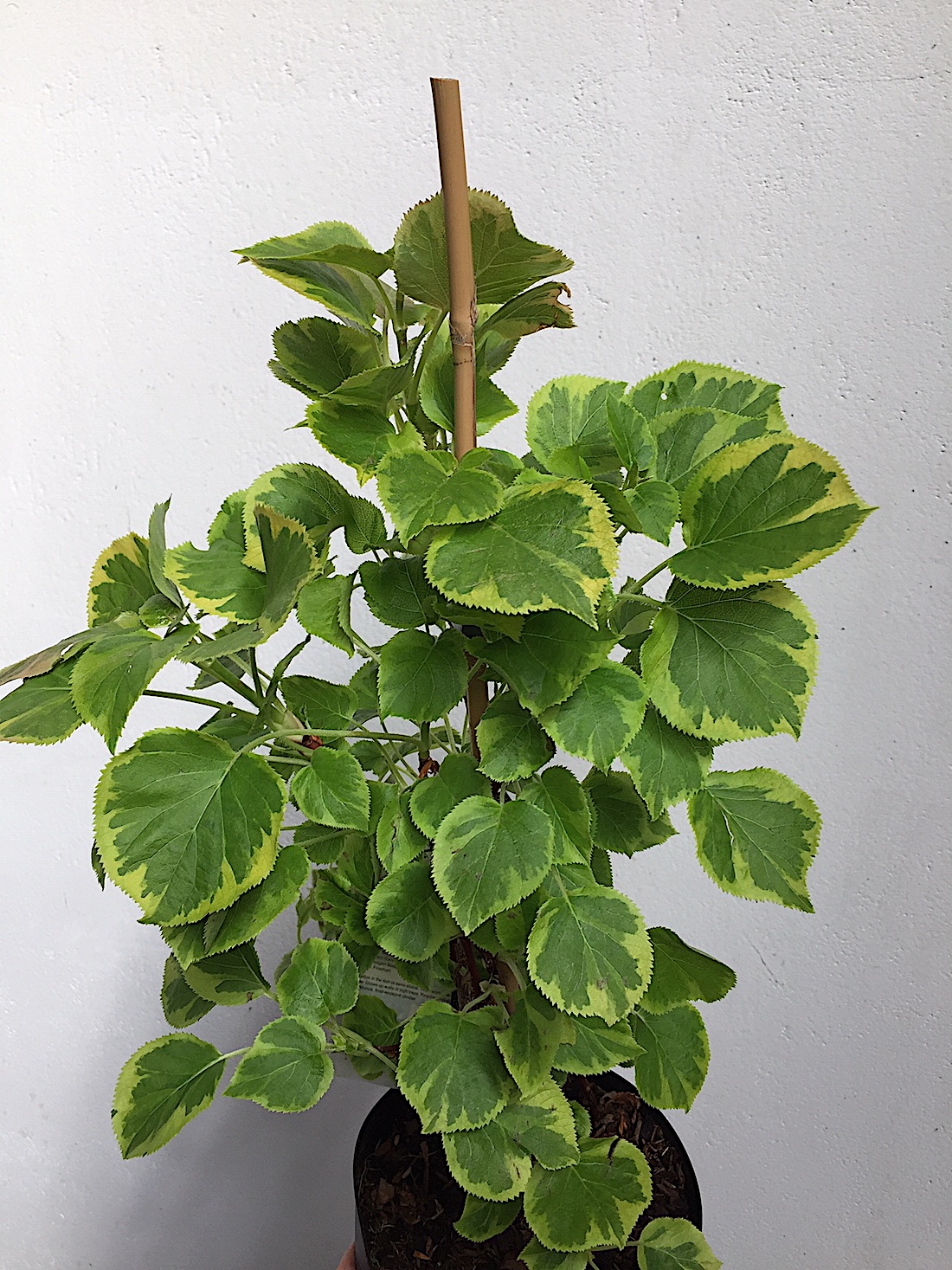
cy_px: 635
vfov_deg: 61.7
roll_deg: -1.1
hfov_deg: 48.2
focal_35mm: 29
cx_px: 476
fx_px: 1064
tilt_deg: -21.4
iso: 32
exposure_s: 1/203
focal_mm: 4.15
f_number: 2.2
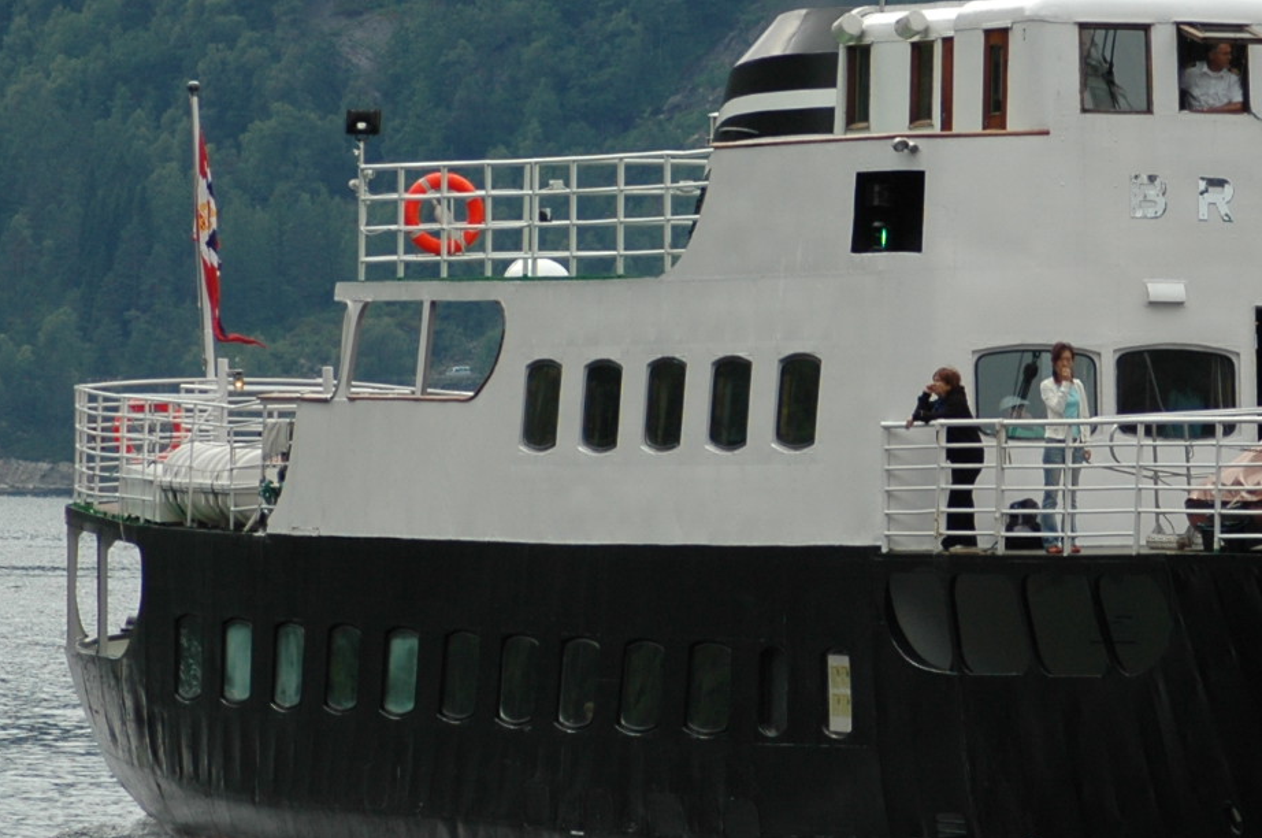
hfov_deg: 4.3
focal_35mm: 474
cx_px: 1350
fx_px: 16593
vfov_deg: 2.9
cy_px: 449
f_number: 6.3
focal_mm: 130
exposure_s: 1/640
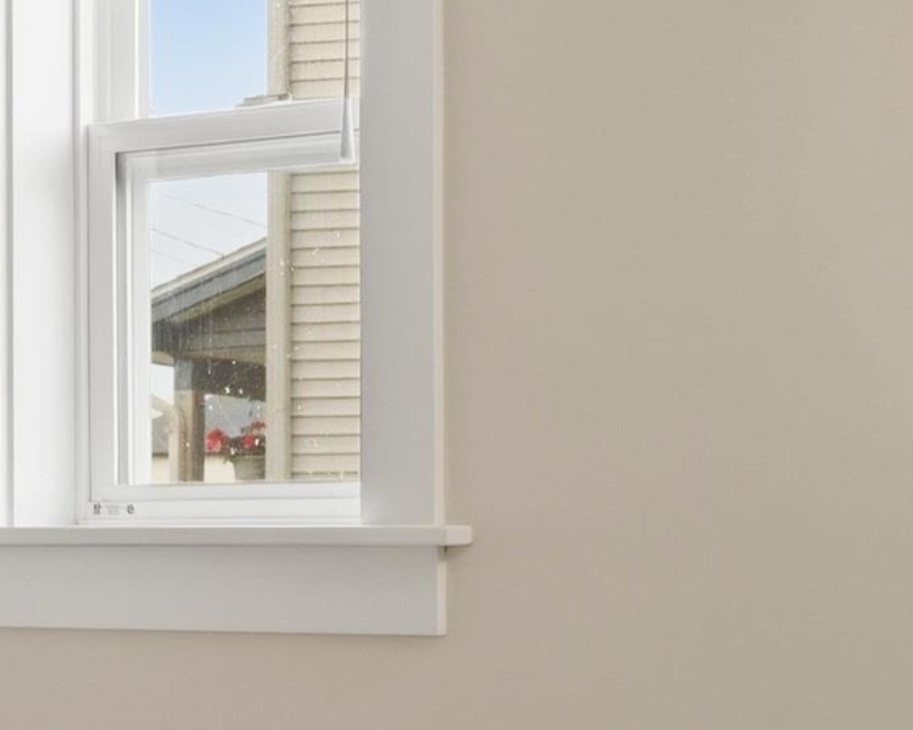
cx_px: 943
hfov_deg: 26.9
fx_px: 1783
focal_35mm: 66
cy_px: 451
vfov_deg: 23.1
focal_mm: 16
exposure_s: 1/30
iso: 100
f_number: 8
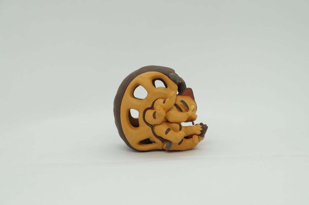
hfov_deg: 26.5
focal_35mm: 76
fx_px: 656
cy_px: 102
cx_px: 154
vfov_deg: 17.8
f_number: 5.6
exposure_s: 1/40
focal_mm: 51
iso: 200
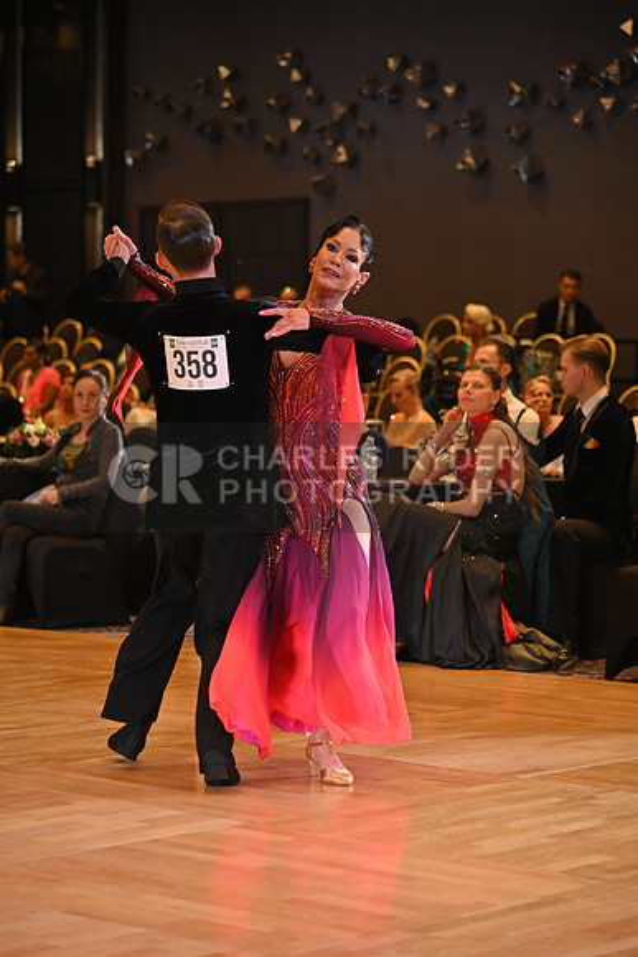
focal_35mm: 100
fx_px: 2657
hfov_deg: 13.7
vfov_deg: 20.4
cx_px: 319
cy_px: 478
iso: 1600
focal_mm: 100
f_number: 4
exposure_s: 1/400
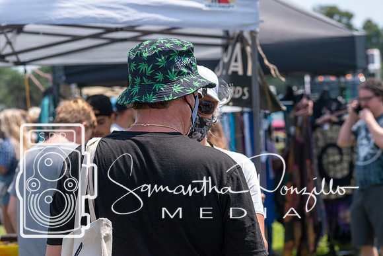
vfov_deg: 9.0
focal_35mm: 153
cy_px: 128
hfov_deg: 13.4
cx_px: 192
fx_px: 1628
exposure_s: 1/800
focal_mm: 102
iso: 200
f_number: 7.1
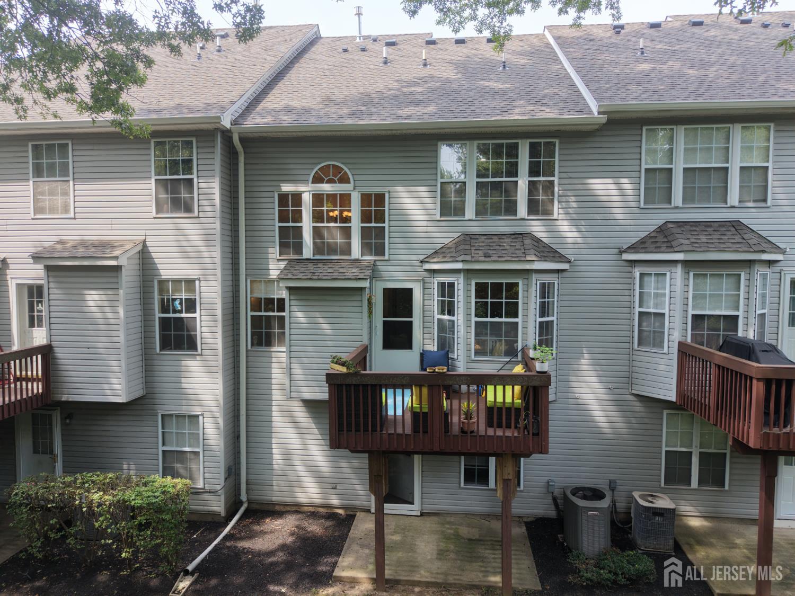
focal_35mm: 24
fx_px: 551
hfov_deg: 71.6
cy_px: 298
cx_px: 398
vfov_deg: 56.8
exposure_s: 1/250
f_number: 1.8
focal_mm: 8.67
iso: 100
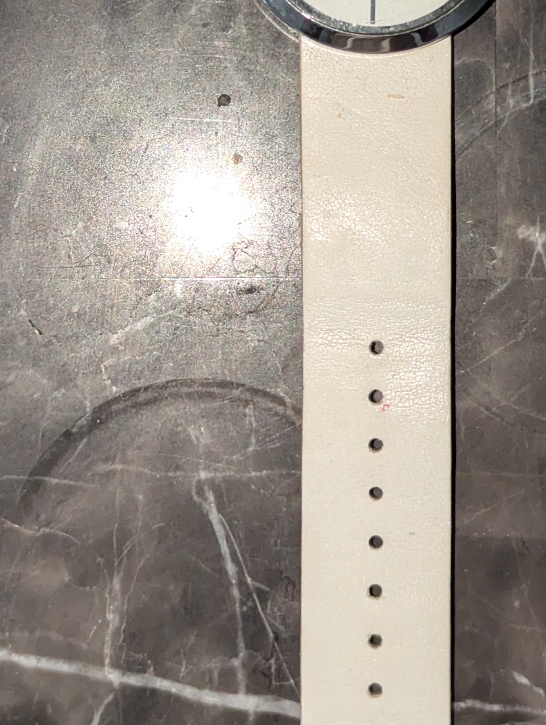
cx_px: 361
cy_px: 20
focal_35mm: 107
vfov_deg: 18.0
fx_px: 2245
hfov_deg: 13.8
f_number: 1.85
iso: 220
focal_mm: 6.81
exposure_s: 1/81.5
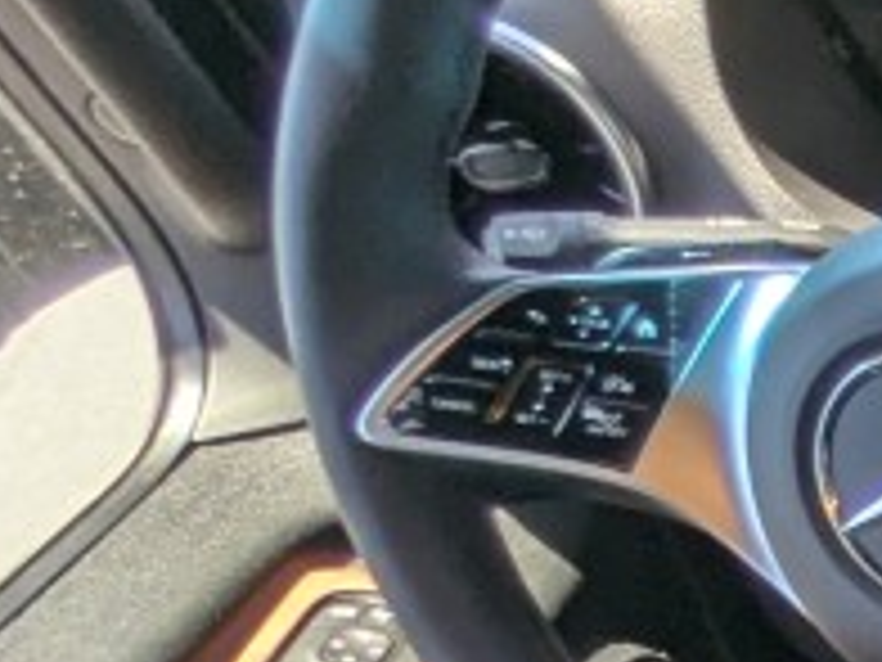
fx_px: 2905
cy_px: 1513
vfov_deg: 11.2
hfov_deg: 10.9
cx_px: 2693
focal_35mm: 114
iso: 45
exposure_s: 1/162
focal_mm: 2.35
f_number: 2.2
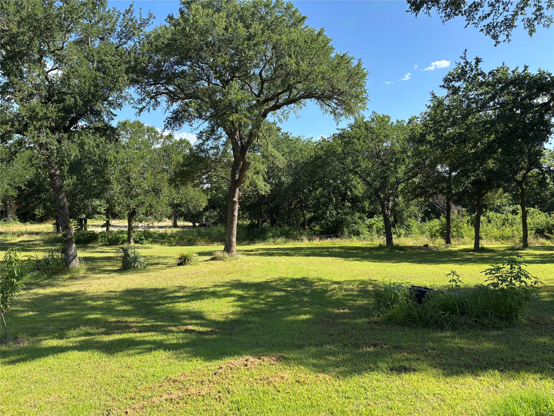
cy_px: 208
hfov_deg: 67.3
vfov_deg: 53.1
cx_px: 277
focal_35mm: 26
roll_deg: -0.9
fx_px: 416
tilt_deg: -0.7
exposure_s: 1/1016
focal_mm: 5.96
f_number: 1.6
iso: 50
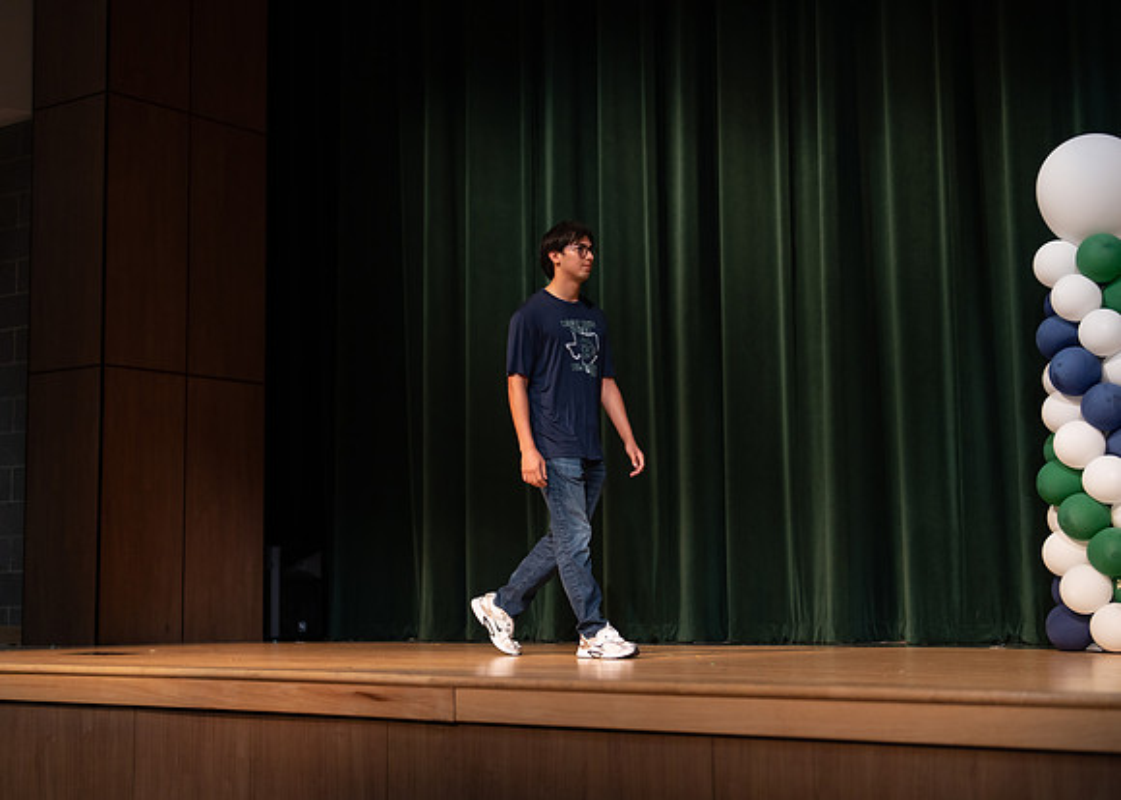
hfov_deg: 35.1
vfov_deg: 25.5
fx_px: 1771
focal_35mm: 56
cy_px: 400
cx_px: 560
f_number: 1.2
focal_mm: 50
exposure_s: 1/320
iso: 500
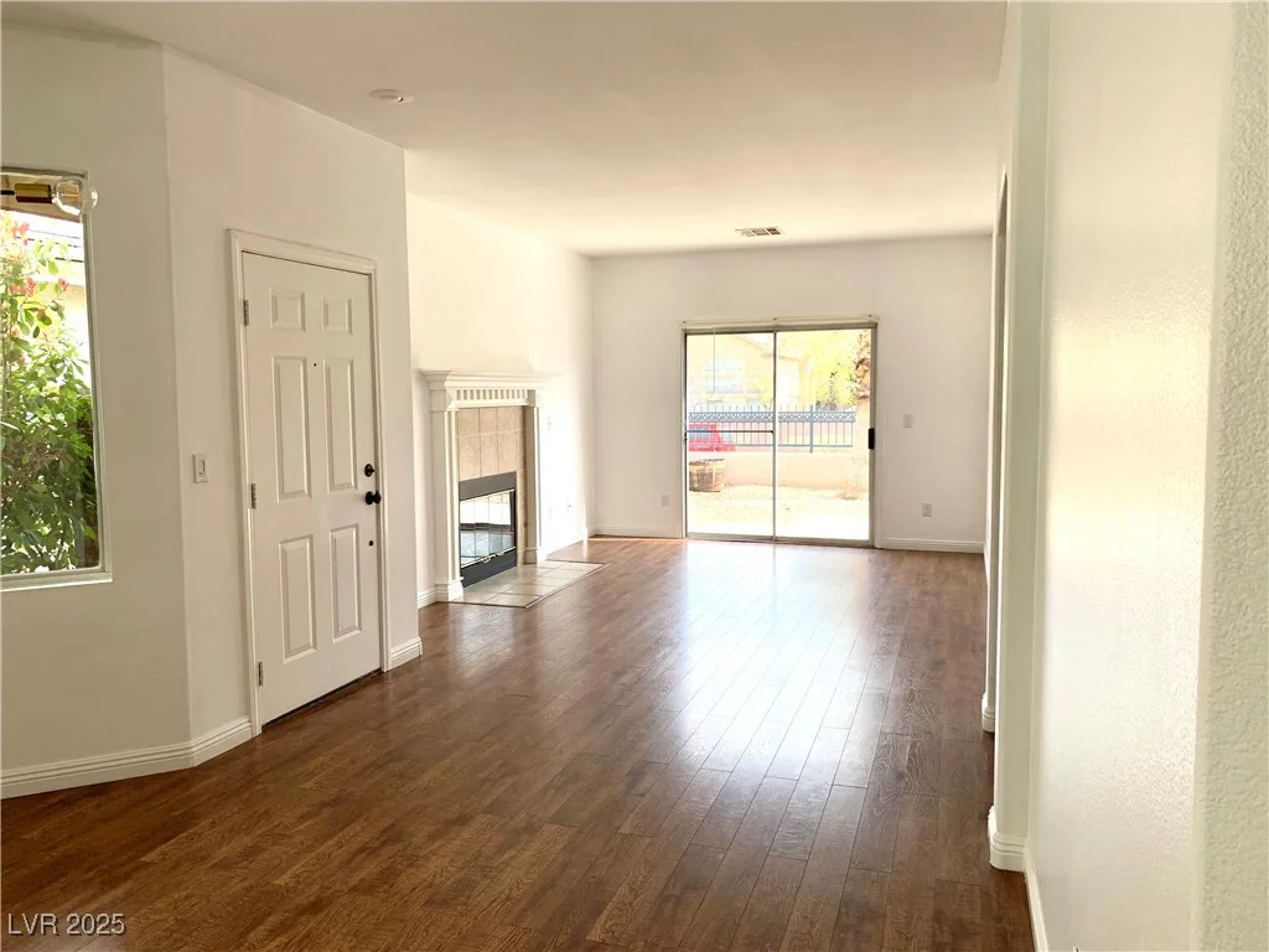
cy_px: 476
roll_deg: +0.5
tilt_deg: -3.9
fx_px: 953
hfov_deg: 67.3
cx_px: 634
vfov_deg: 53.1
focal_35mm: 26
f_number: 1.8
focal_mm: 4.25
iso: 25
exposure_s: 1/142
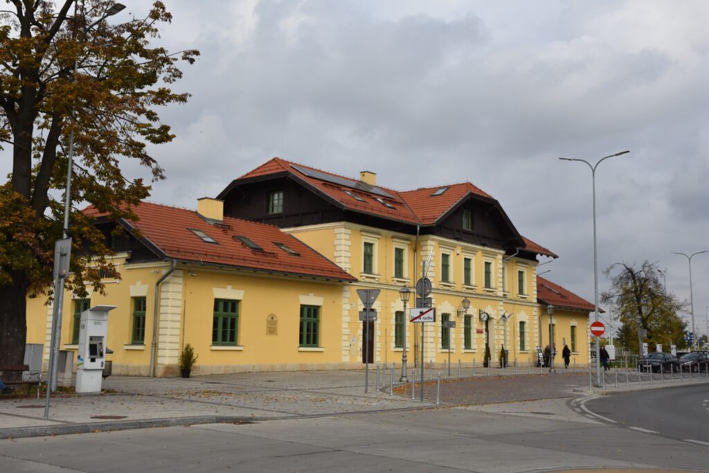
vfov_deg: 35.5
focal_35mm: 38
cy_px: 236
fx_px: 739
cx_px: 354
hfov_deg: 51.3
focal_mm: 25
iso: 250
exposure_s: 1/500
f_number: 8
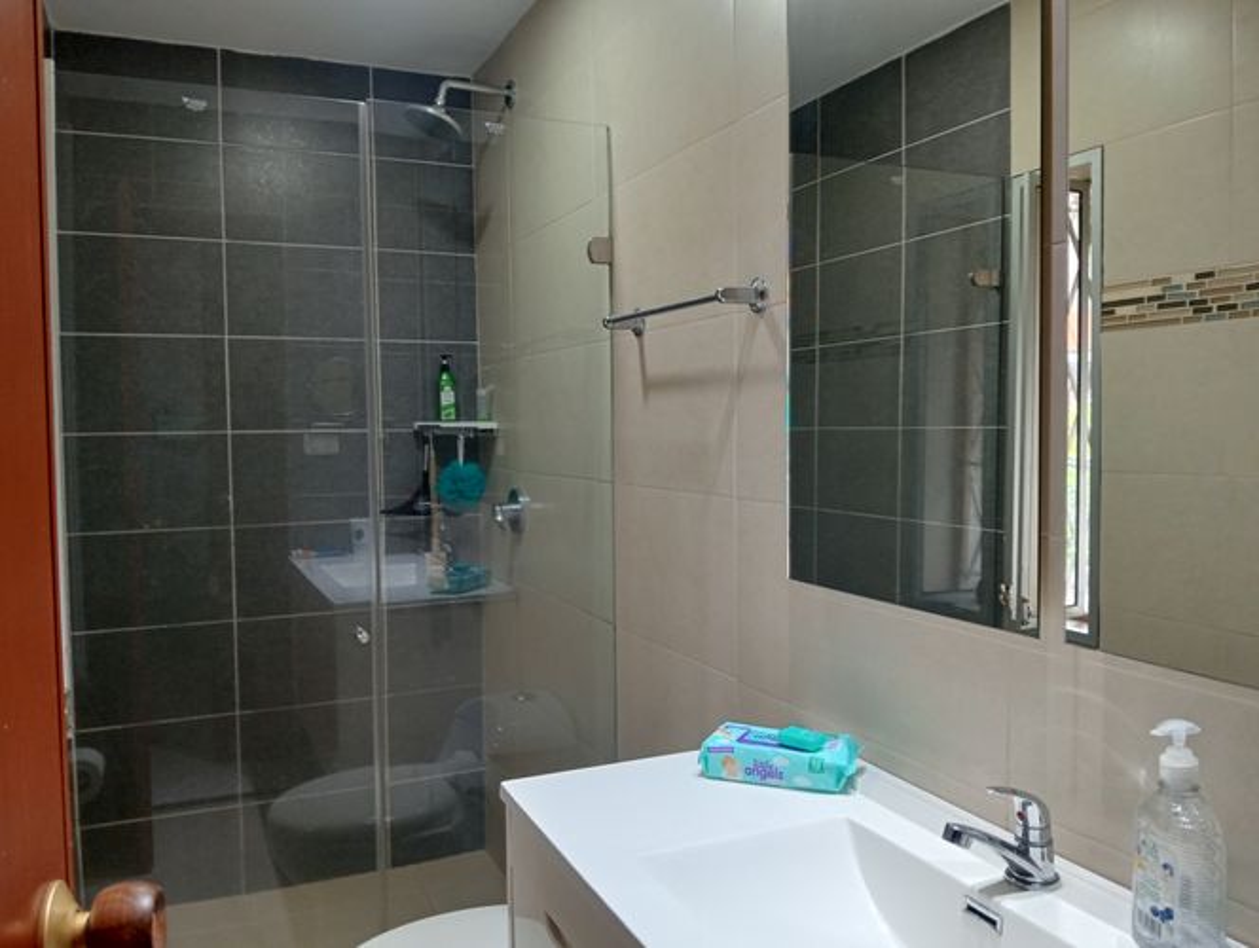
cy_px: 474
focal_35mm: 28
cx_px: 630
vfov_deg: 49.9
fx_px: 1020
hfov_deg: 63.4
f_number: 1.8
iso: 99
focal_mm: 3.98
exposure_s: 1/115
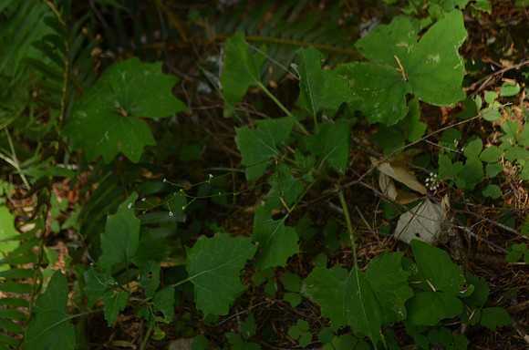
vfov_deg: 22.5
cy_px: 175
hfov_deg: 33.5
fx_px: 880
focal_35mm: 60
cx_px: 264
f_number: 5.6
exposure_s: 1/100
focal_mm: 40
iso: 200
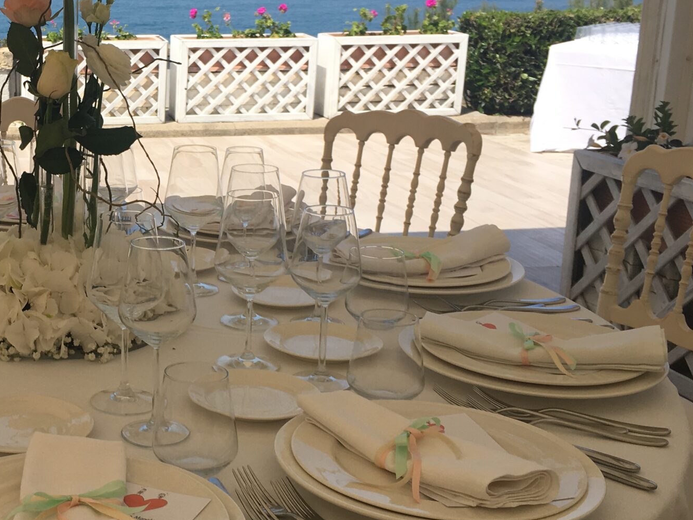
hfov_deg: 32.4
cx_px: 53
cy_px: 225
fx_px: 1121
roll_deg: +0.6
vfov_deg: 26.1
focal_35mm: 56
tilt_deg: -14.8
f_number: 2.2
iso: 25
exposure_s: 1/1326
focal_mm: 4.15
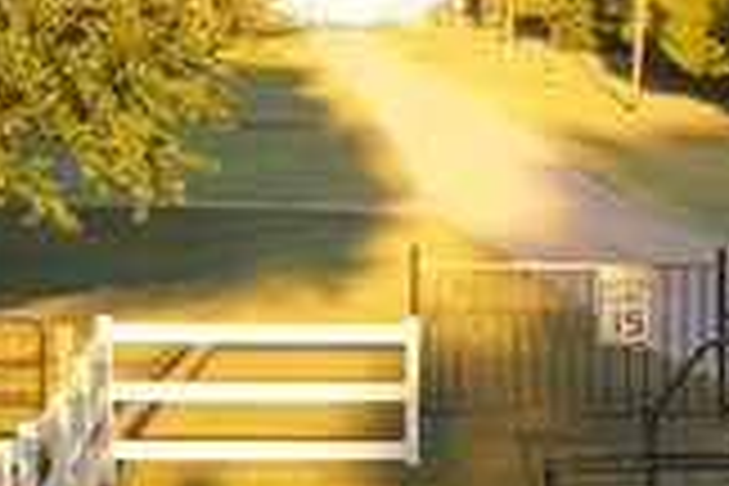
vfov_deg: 5.9
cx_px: 1094
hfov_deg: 8.7
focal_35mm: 232
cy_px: 490
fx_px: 4698
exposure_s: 1/250
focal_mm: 50
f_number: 5.6
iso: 640
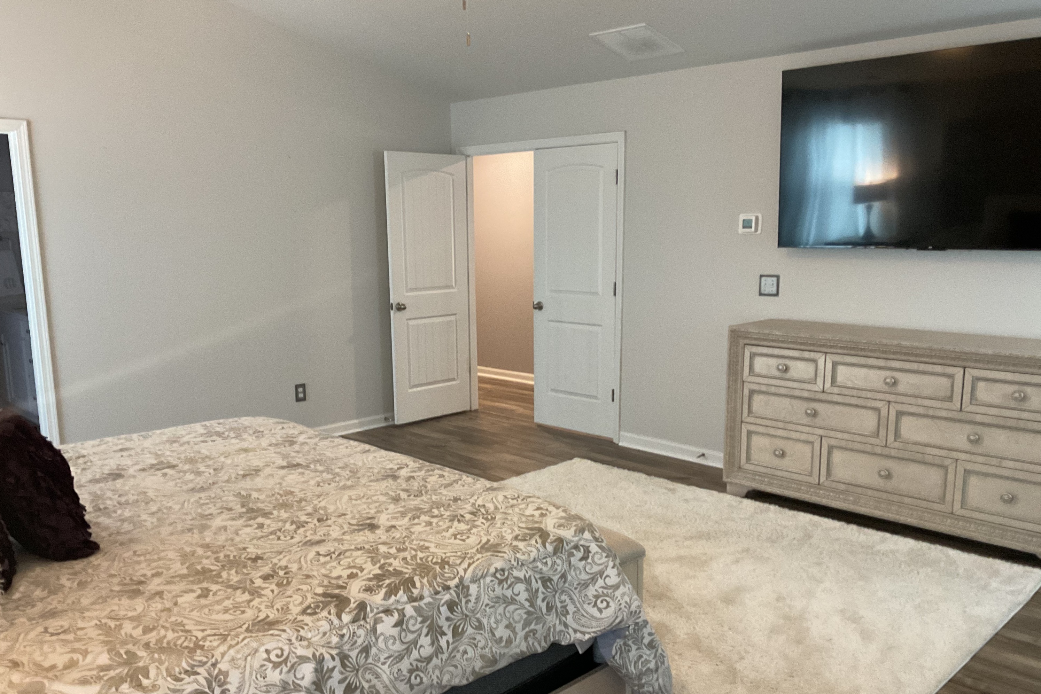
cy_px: 387
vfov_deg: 42.3
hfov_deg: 60.3
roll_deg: +1.6
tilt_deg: -10.1
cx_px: 512
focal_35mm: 31
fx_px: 896
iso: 125
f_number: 1.8
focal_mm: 3
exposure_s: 1/60
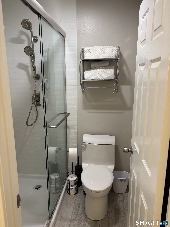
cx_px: 85
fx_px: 170
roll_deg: -0.5
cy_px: 114
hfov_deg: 53.1
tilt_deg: -12.3
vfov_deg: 67.3
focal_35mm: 26
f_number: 1.6
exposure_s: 1/60
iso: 100
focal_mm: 5.96
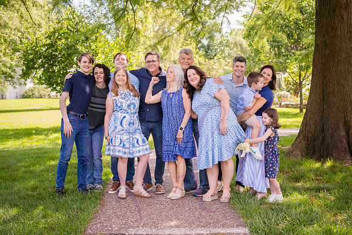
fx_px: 489
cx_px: 176
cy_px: 118
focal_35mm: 50
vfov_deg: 27.0
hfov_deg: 39.6
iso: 400
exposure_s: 1/320
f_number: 4
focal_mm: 50
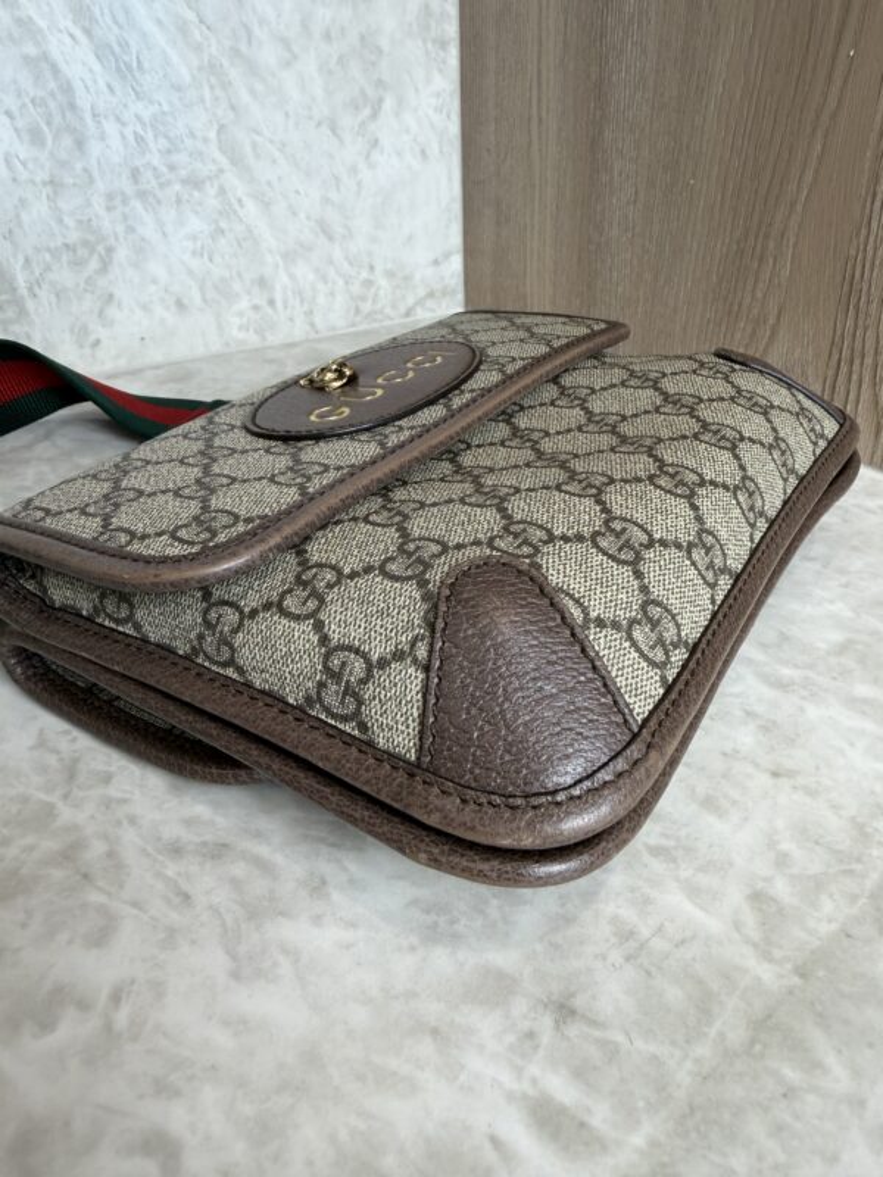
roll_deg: +1.6
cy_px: 588
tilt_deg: -28.0
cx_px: 442
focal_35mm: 24
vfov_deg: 71.6
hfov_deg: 56.8
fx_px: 816
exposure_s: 1/120
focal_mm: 2.22
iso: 160
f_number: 2.2
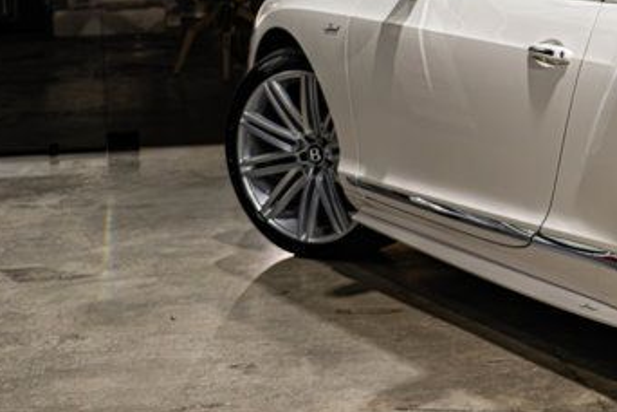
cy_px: 69
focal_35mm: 128
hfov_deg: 15.0
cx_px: 882
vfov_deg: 10.7
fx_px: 2194
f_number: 4
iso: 1000
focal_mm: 42
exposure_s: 1/60
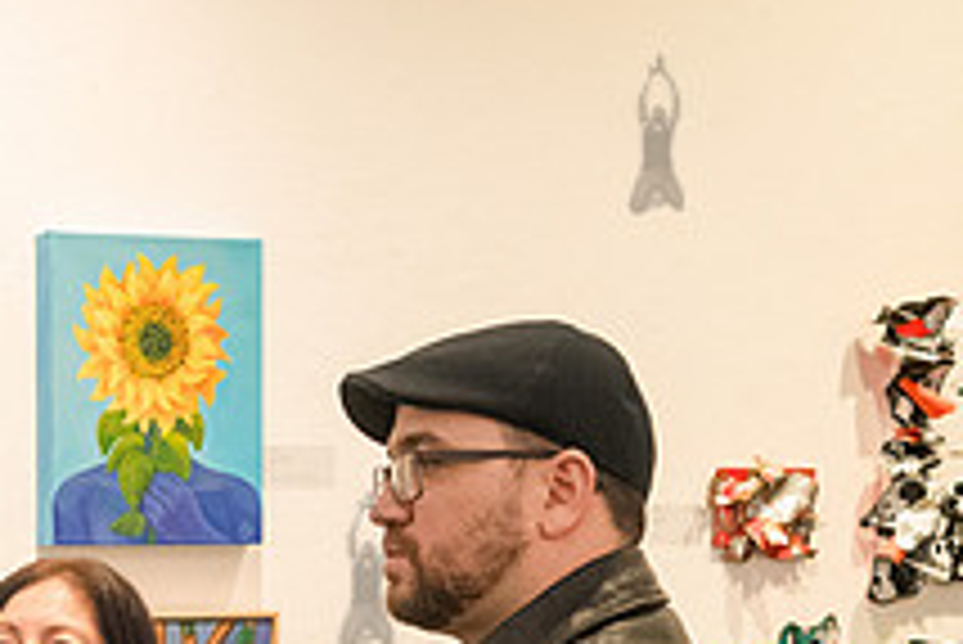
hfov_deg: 19.7
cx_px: -216
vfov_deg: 13.7
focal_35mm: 97
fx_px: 2596
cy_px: 786
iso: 5000
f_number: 4
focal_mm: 35
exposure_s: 1/400
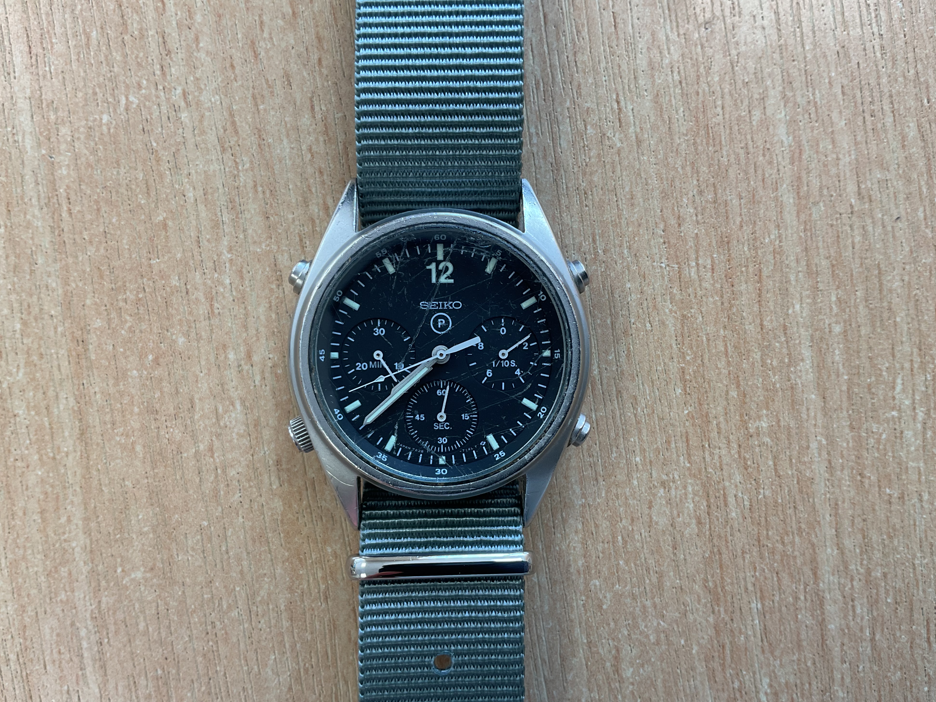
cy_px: 362
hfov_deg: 60.0
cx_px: 469
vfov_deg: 46.8
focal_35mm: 30
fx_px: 811
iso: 32
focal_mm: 3
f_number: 1.8
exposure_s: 1/120
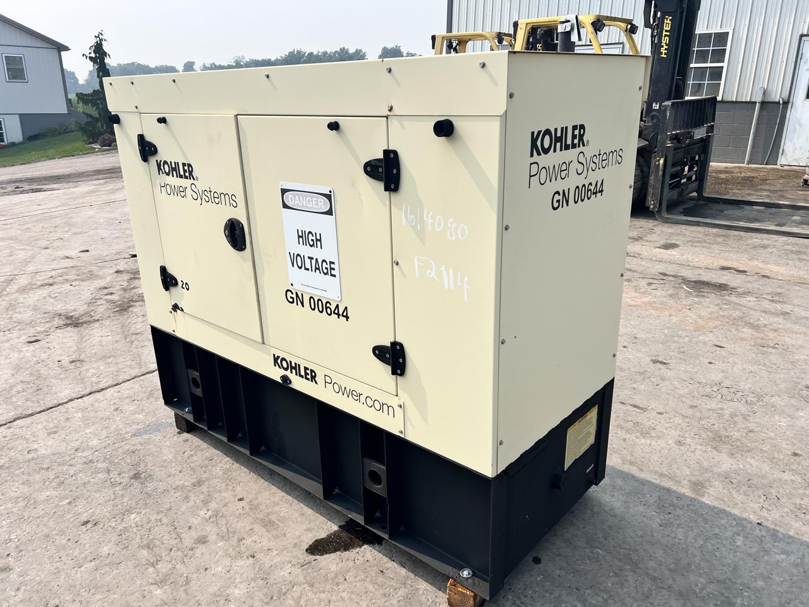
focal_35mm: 26
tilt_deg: -21.7
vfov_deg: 53.1
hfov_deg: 67.3
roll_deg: +2.2
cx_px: 404
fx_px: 608
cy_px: 304
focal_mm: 5.7
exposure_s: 1/4115
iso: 50
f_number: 1.5
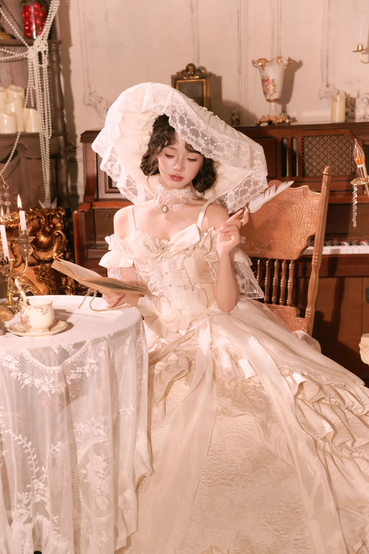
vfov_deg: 36.0
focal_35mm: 55
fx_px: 852
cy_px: 277
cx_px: 184
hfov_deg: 24.4
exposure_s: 1/160
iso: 400
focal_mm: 55.4
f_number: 4
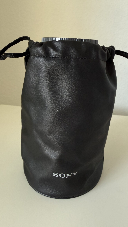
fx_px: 163
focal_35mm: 27
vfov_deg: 69.9
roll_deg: -2.7
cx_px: 78
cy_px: 114
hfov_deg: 42.7
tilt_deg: -15.5
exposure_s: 1/48
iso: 320
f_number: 2.2
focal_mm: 2.22
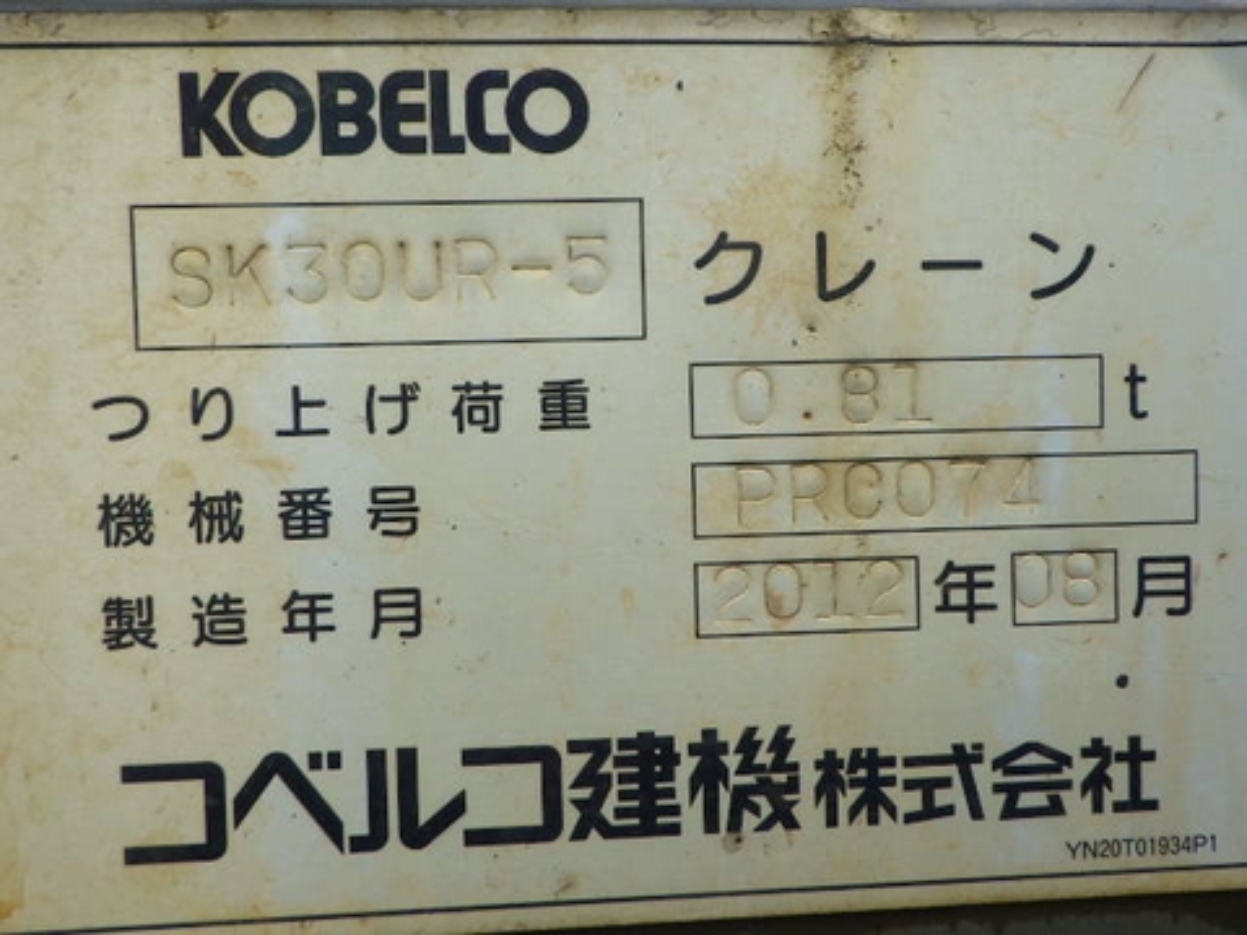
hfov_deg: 54.0
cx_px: 624
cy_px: 468
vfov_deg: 41.8
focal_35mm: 34
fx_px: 1225
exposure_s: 1/160
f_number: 3.8
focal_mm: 6.1
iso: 125
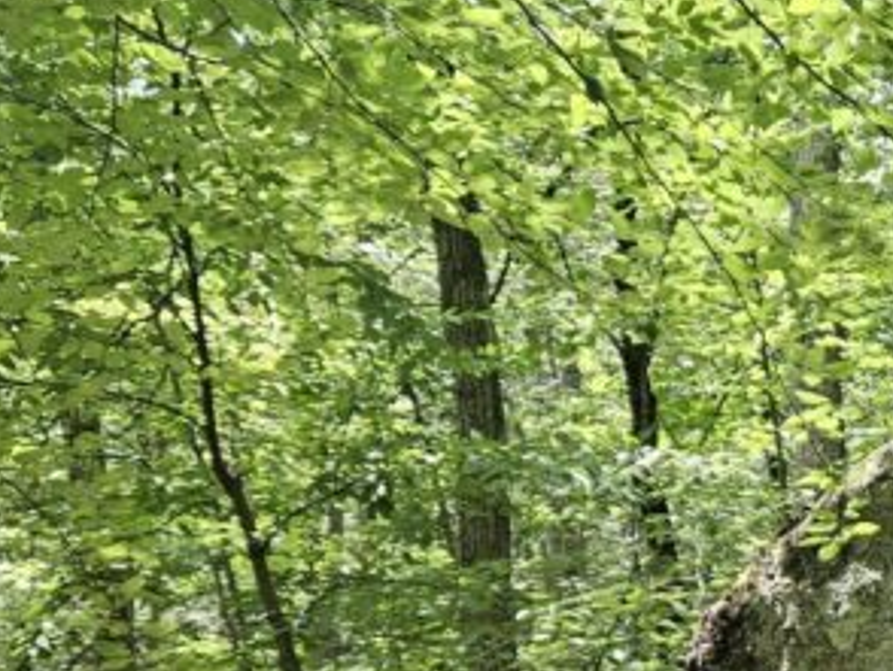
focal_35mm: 80
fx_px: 2065
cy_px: 805
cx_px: 1200
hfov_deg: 21.7
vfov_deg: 17.6
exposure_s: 1/180
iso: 50
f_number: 1.8
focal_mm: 5.4
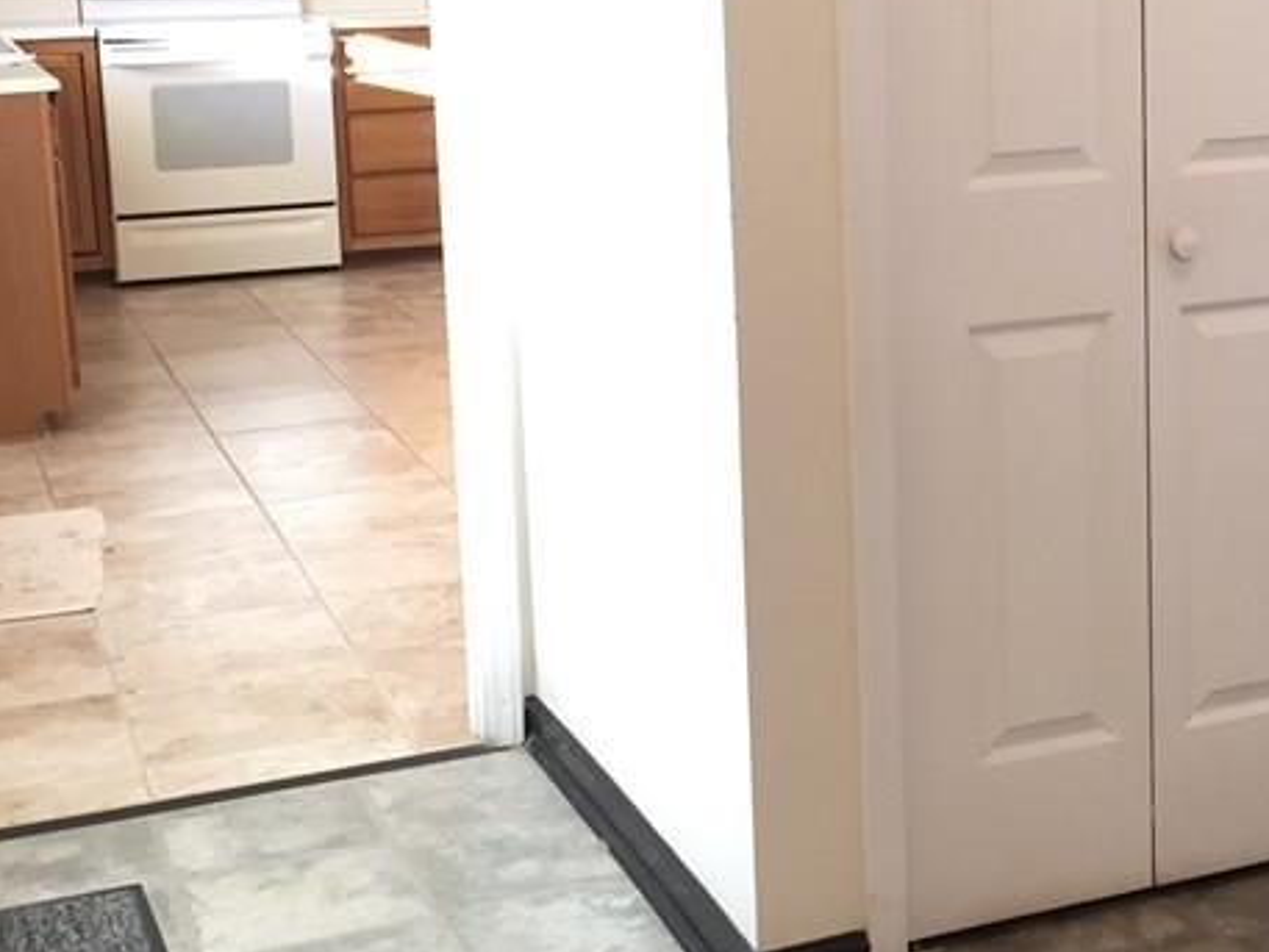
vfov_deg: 22.4
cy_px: 228
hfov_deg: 28.8
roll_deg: -0.6
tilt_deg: -10.5
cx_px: 1102
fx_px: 2383
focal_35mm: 65
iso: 64
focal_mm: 4.15
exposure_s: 1/30
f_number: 2.2
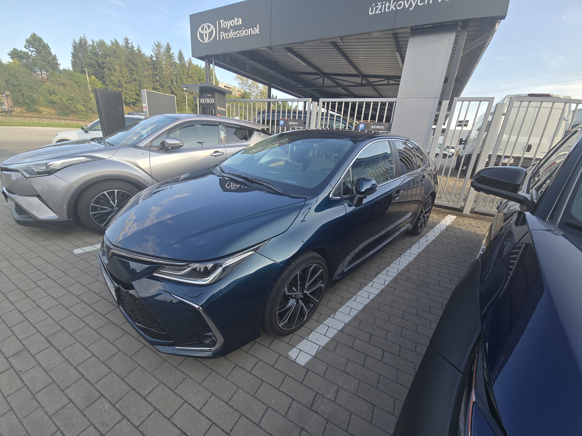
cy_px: 218
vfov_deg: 89.9
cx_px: 291
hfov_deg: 106.2
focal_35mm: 13
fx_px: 219
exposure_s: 1/388
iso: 50
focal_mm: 2.2
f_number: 2.2
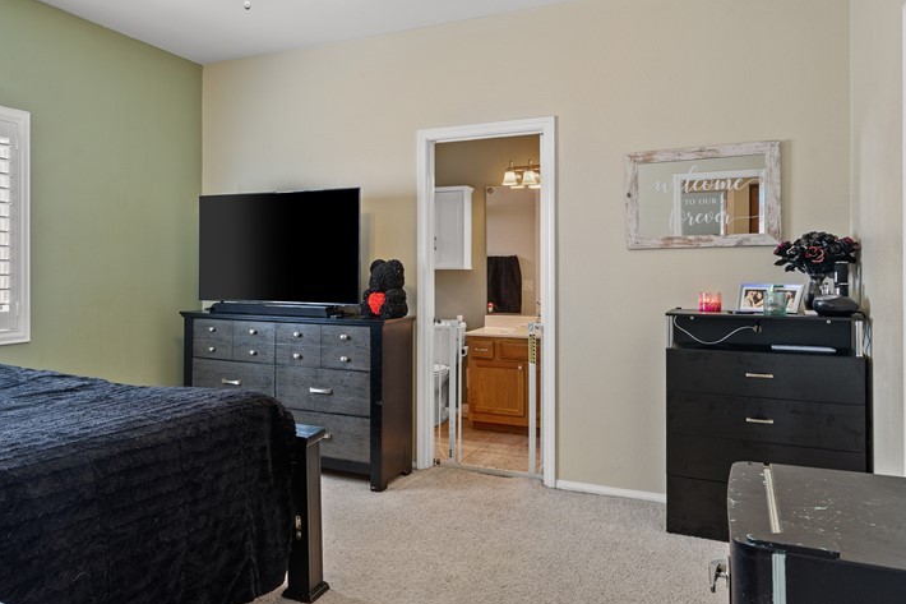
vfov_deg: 49.2
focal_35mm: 26
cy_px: 236
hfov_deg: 68.7
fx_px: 654
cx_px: 364
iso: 200
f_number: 9
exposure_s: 2
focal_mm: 17
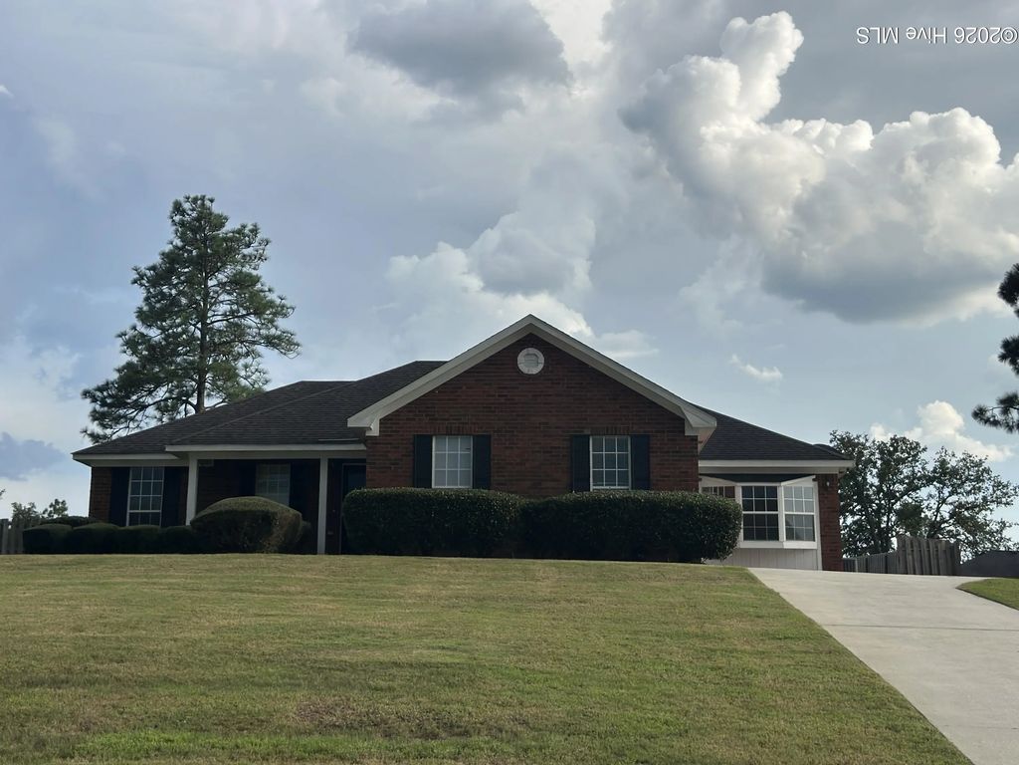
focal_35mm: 48
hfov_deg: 39.7
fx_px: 1413
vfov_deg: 30.3
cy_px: 382
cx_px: 510
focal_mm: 6.86
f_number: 1.78
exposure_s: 1/5000
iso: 100
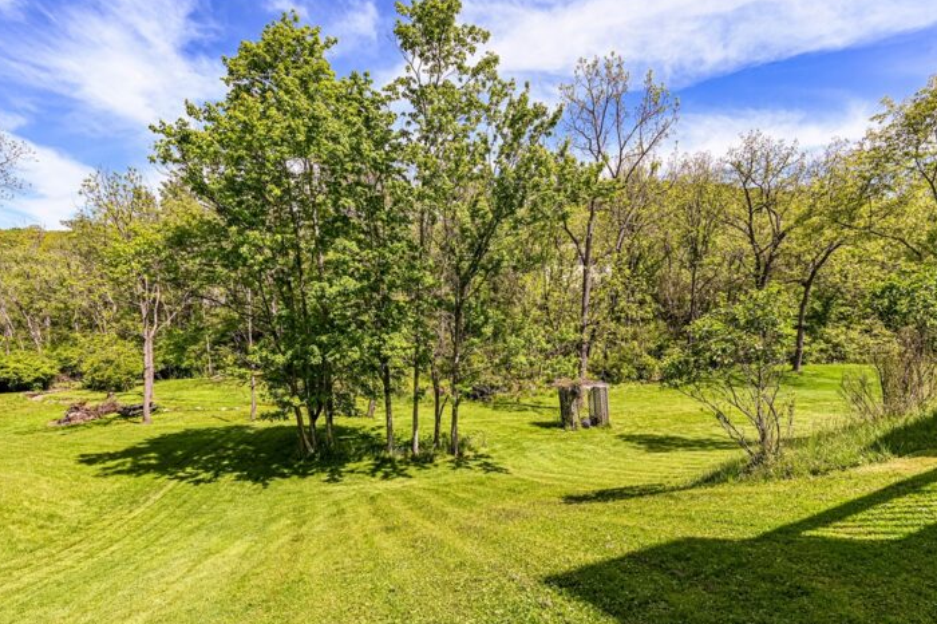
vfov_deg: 73.4
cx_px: 477
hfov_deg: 96.8
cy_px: 347
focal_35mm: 16
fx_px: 416
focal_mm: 14
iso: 100
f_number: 8
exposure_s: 1/160
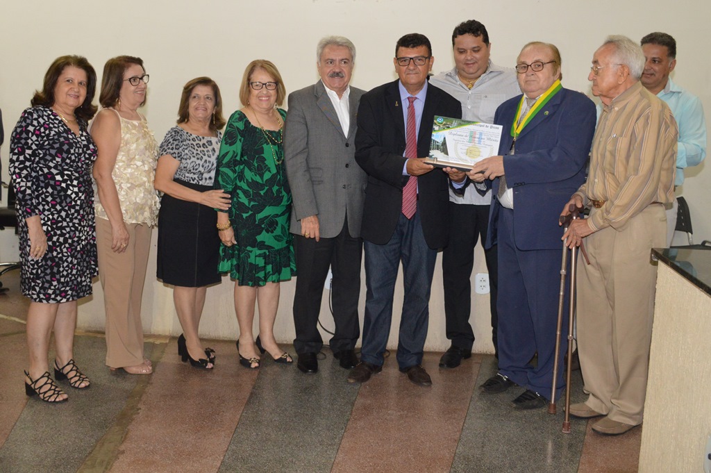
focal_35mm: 27
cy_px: 236
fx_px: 533
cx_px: 356
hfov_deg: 67.4
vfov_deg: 47.9
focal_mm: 18
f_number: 3.5
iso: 1400
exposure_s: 1/60
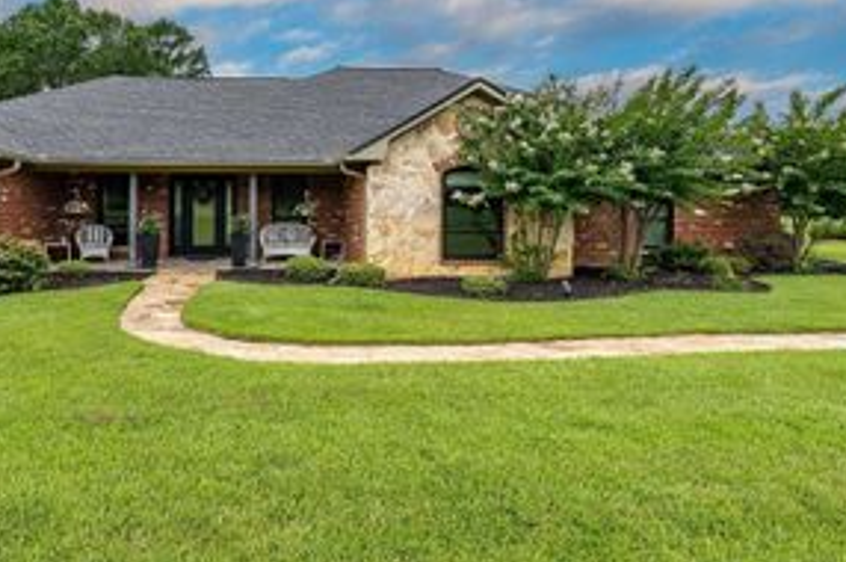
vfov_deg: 58.5
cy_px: 206
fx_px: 493
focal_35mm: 21
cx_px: 299
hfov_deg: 79.2
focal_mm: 12
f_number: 8
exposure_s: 1/4000
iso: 800
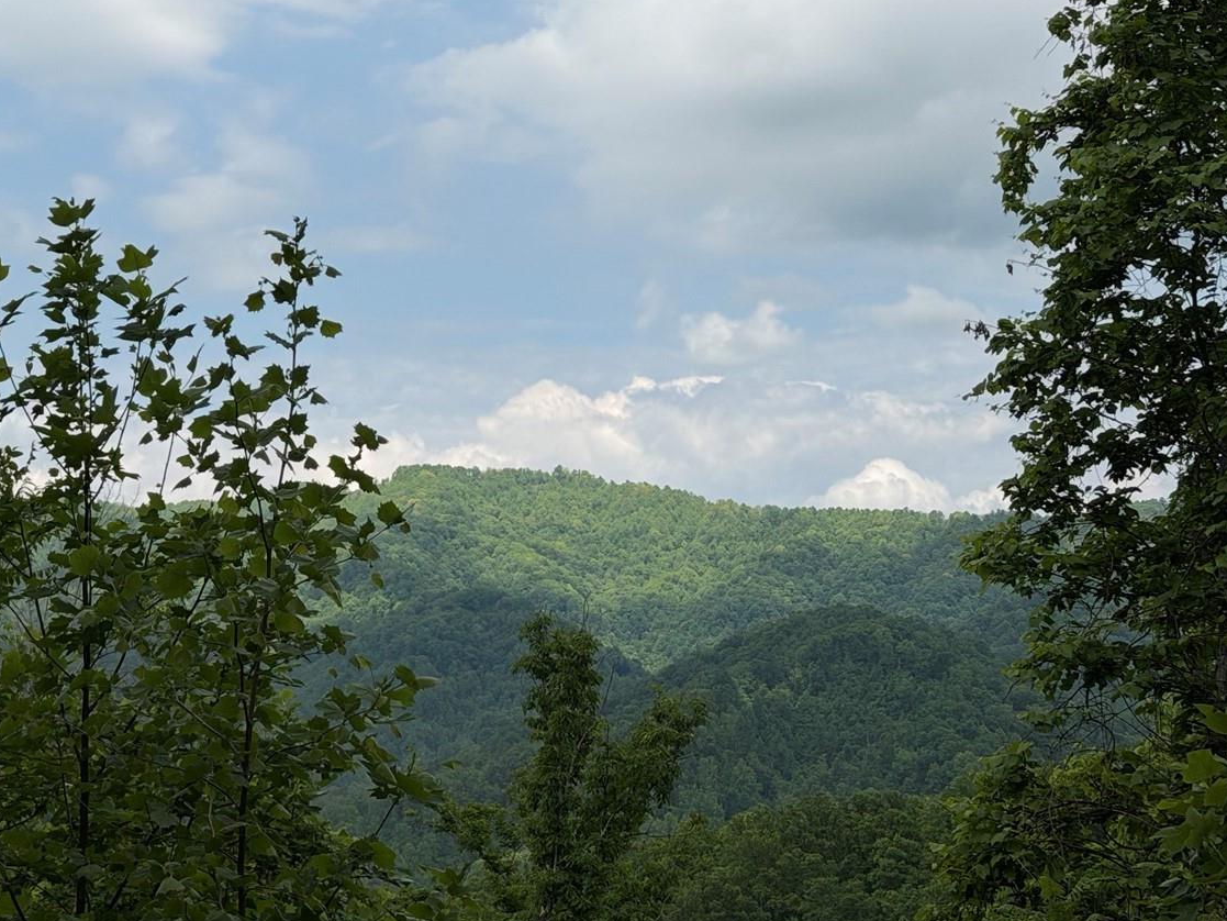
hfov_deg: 21.8
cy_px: 346
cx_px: 169
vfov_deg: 16.8
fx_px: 3120
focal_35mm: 88
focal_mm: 6.76
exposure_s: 1/7874
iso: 64
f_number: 1.78
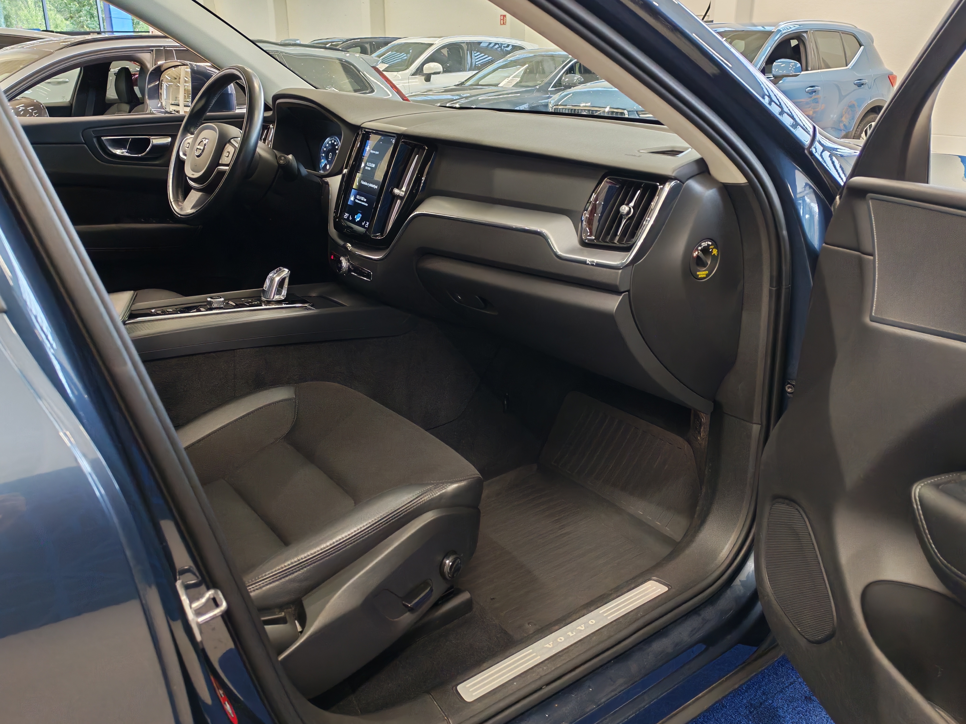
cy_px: 362
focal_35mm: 30
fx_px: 837
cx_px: 483
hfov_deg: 60.0
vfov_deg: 46.8
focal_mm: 6.12
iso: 800
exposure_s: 1/100
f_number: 1.9
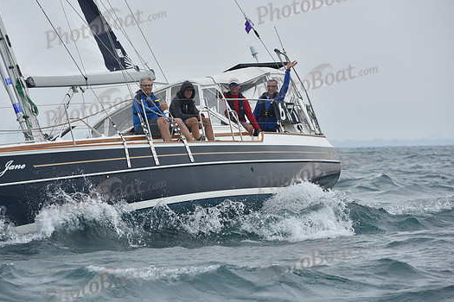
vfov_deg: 6.2
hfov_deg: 9.3
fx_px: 2787
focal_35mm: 221
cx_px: 212
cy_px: 138
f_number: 8
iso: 250
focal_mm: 200
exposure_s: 1/800
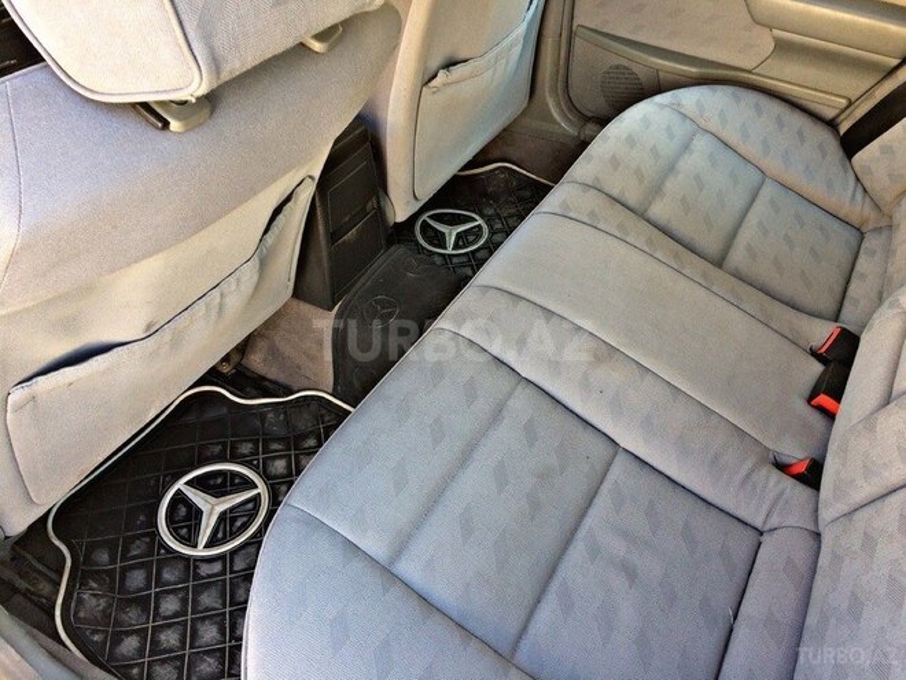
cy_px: 340
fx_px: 759
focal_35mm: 29
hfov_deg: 61.7
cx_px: 453
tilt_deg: -42.0
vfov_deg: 48.2
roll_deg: -3.2
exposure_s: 1/50
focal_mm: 4.15
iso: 40
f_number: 2.2
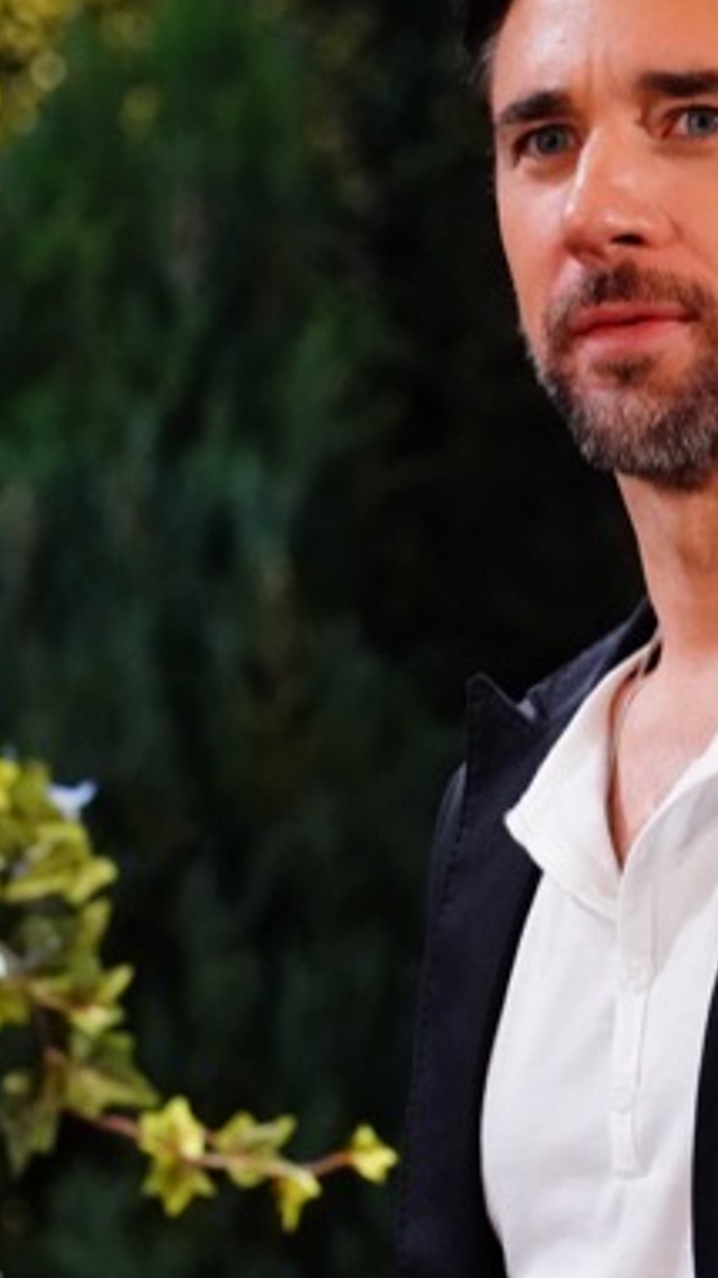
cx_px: 701
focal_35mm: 394
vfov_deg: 5.5
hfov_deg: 3.1
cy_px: 501
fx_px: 13350
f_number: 6.3
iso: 12800
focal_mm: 179
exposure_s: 1/160
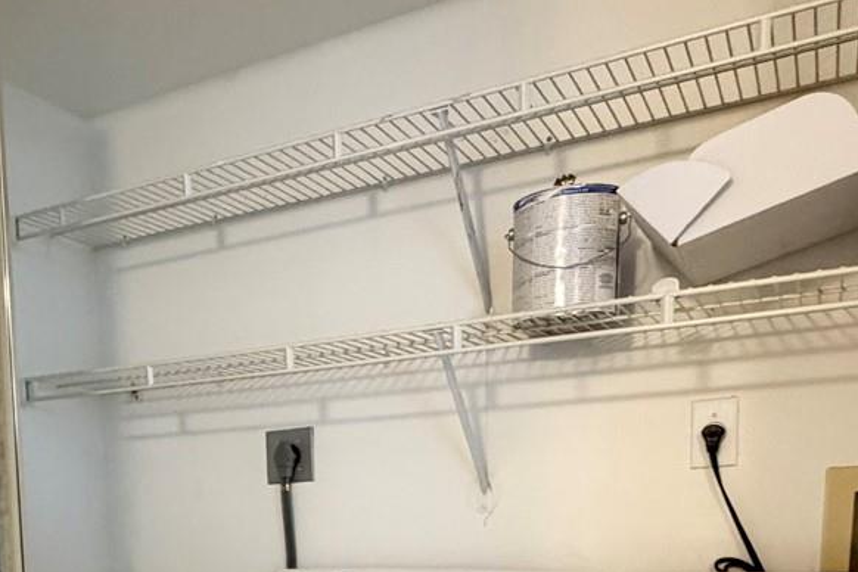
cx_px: 200
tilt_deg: -8.0
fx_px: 953
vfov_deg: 29.9
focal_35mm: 40
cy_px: 637
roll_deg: +2.5
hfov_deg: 46.5
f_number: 2.2
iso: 400
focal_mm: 2.22
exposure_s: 1/60
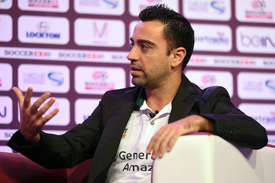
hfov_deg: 10.5
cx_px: 138
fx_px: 1489
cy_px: 92
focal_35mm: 195
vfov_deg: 7.0
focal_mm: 195
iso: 2000
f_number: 2.8
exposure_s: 1/320
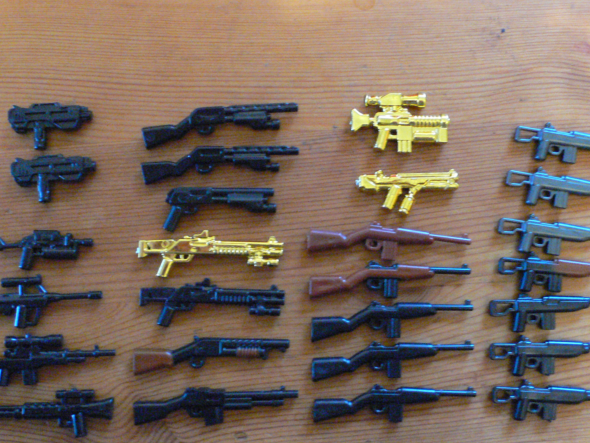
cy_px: 246
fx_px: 682
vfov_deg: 35.9
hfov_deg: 46.8
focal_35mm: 40
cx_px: 293
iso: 400
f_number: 2.8
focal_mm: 6.3
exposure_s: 1/2.5
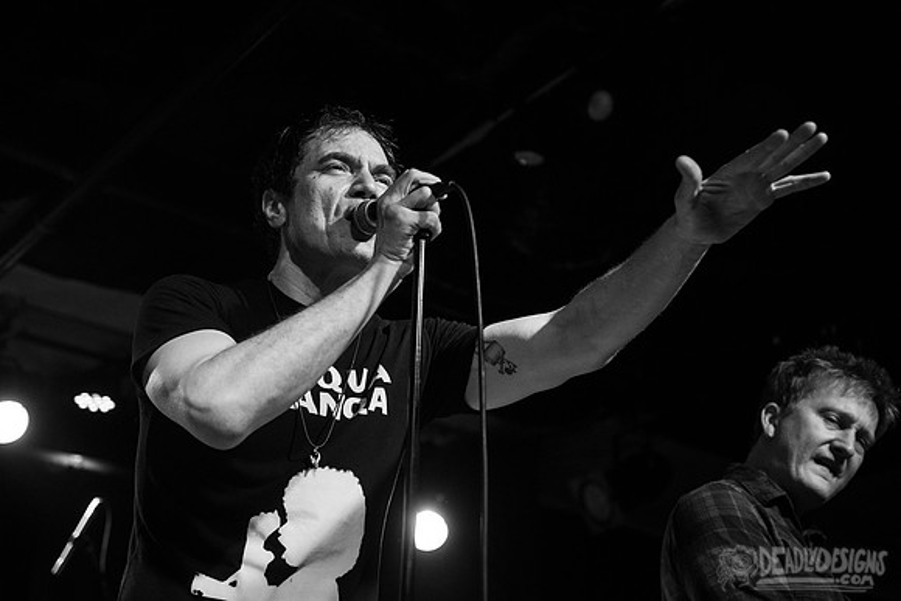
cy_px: 300
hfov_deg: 36.2
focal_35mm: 55
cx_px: 450
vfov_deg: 24.6
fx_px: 1377
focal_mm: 55
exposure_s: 1/200
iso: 2000
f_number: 3.2
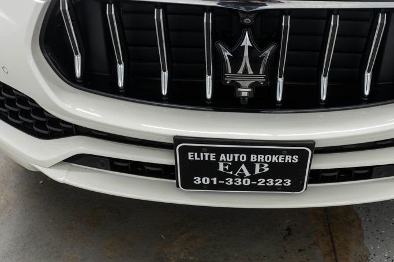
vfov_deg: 31.5
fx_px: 460
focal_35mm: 42
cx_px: 250
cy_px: 77
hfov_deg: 46.0
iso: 200
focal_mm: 28
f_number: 3.2
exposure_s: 1/50
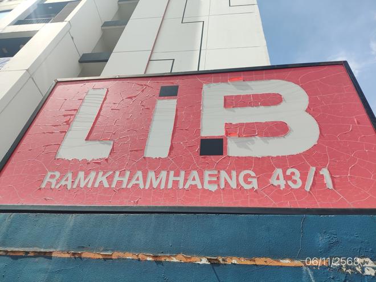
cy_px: 141
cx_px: 188
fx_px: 272
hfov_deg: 69.4
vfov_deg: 54.9
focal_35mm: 25
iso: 50
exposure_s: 1/1248
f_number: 1.79
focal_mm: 4.71
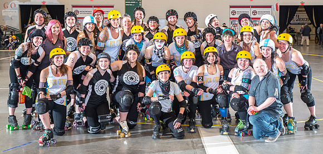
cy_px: 49
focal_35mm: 50
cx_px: 163
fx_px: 413
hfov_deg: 42.7
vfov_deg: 21.0
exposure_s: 1/160
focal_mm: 44
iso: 500
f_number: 5
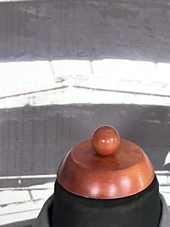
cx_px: 133
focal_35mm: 113
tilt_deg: -6.5
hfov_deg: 13.1
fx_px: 740
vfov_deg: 17.4
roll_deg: -1.7
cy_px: 144
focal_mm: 5.7
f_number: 1.5
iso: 500
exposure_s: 1/33
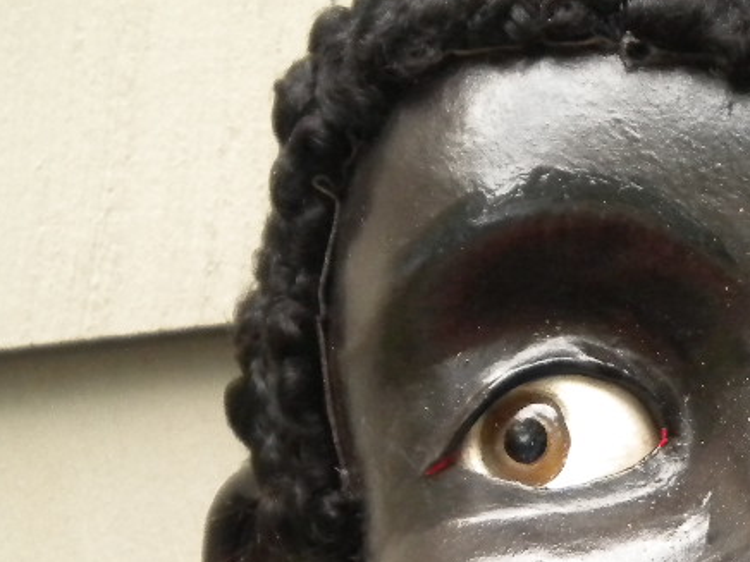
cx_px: 709
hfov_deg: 15.9
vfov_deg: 11.9
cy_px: 626
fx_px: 2643
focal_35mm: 122
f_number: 3.9
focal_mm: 9.3
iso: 400
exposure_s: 1/298
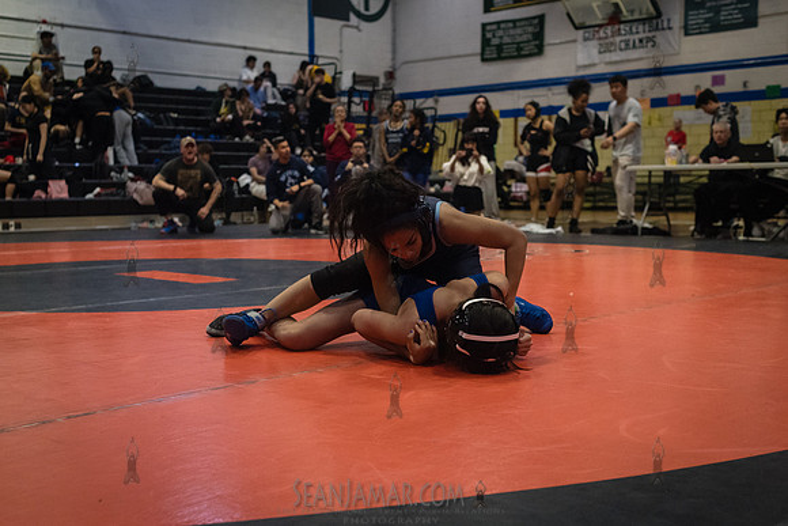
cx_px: 370
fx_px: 959
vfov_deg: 30.6
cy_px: 301
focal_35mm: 44
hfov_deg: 44.6
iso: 5000
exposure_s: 1/1000
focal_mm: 35
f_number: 3.2
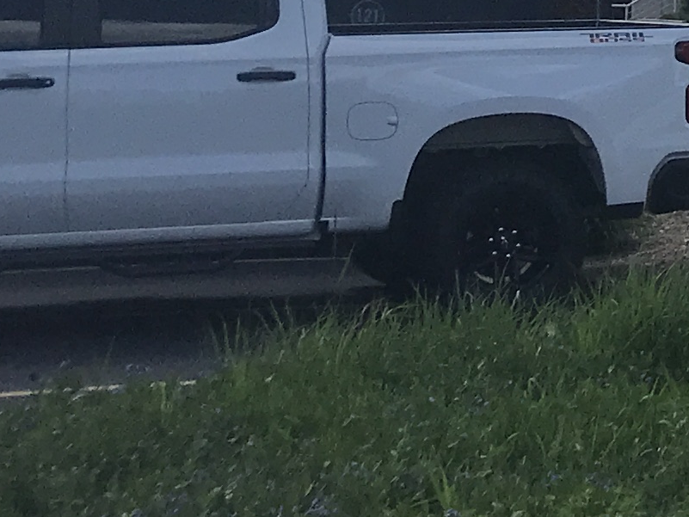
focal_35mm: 141
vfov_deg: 10.3
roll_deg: -1.1
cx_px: 1412
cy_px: -153
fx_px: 2807
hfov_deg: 12.3
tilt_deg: +4.9
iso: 20
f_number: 1.8
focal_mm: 3.99
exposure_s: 1/3096
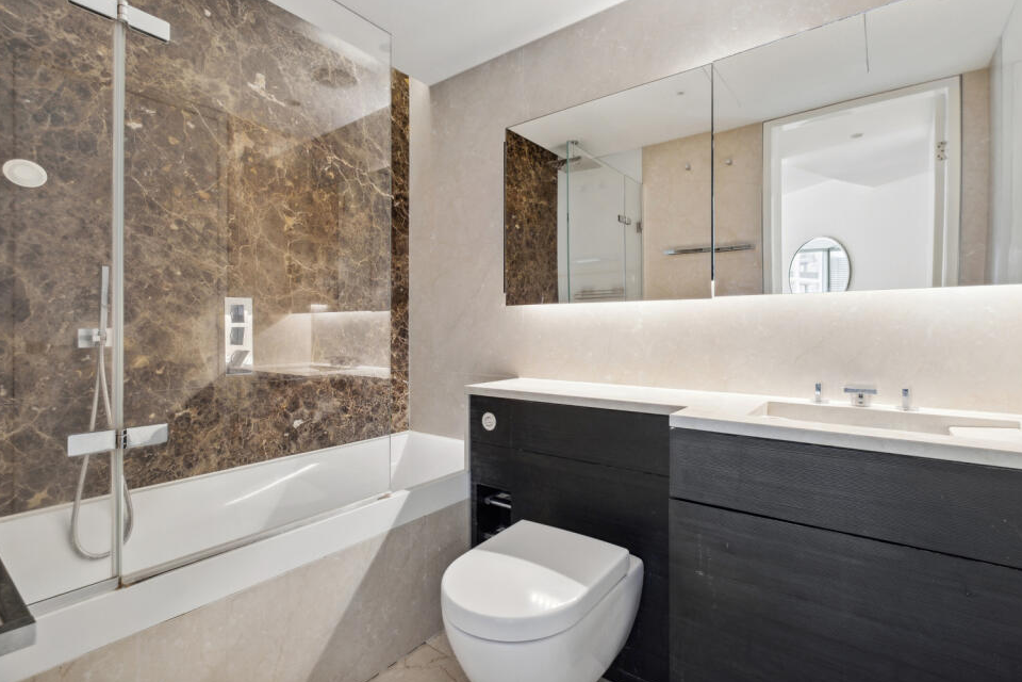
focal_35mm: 16
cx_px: 524
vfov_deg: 73.7
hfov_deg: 96.7
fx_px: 454
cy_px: 327
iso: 640
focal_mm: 10
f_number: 8
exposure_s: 1/5
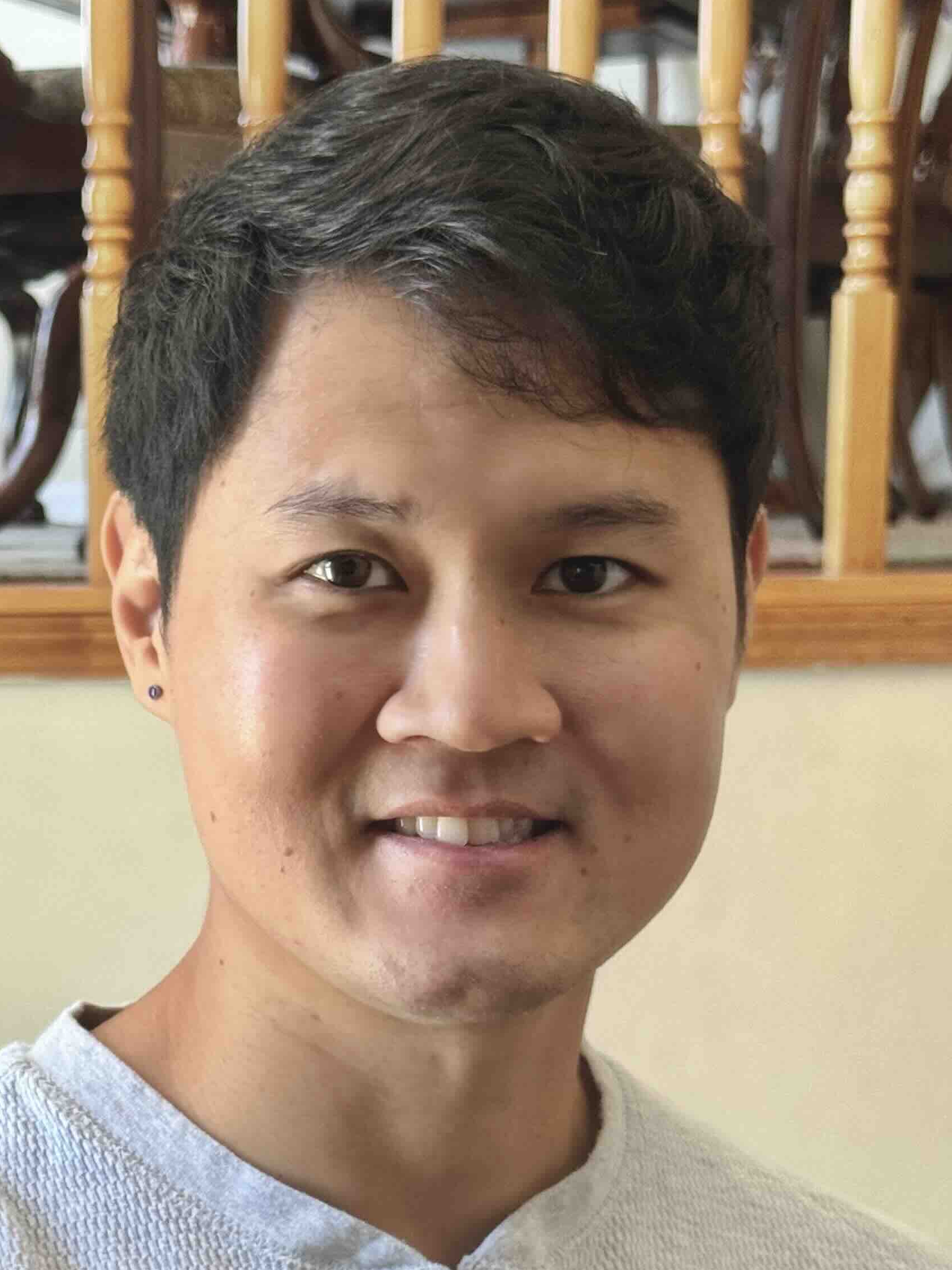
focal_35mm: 49
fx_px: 1796
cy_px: 627
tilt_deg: -6.6
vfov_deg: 38.9
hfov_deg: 29.7
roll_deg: +0.8
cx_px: 484
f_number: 1.78
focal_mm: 6.76
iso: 250
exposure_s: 1/60
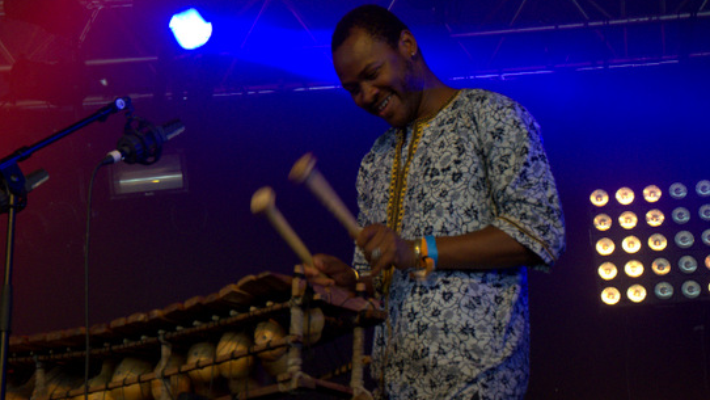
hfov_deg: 17.7
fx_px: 2278
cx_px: 250
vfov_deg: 10.0
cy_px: 157
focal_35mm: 121
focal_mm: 58
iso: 3200
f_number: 5
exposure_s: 1/160
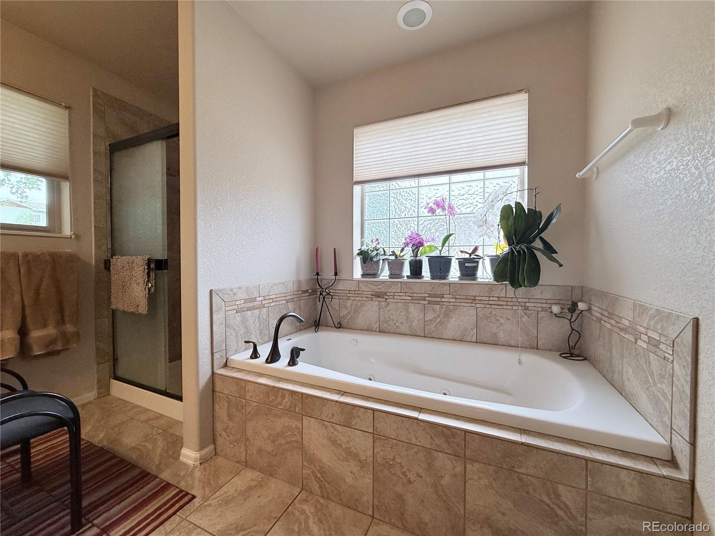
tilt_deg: -0.7
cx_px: 358
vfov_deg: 85.7
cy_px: 268
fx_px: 289
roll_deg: +0.3
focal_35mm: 14
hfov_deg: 102.1
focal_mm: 2.22
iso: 80
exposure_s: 1/120
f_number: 2.2
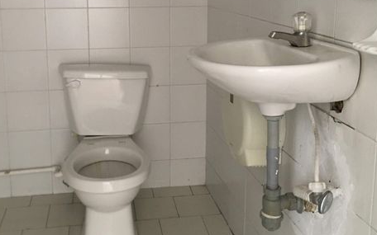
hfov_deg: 44.3
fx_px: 462
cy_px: 62
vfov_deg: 28.2
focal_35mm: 45
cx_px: 173
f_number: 2.2
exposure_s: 1/15
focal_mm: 4.15
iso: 100
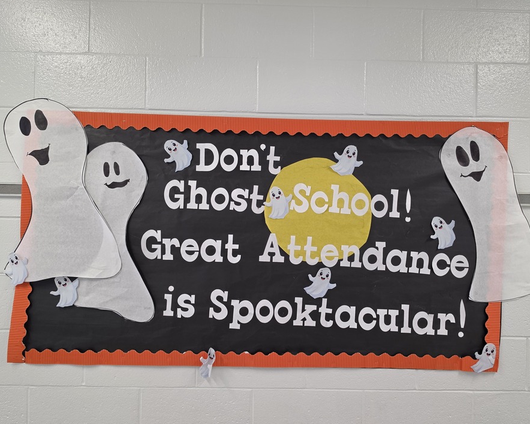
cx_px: 284
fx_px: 408
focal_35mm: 26
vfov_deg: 54.9
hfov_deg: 66.0
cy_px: 205
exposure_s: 1/180
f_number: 1.4
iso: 125
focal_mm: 6.5
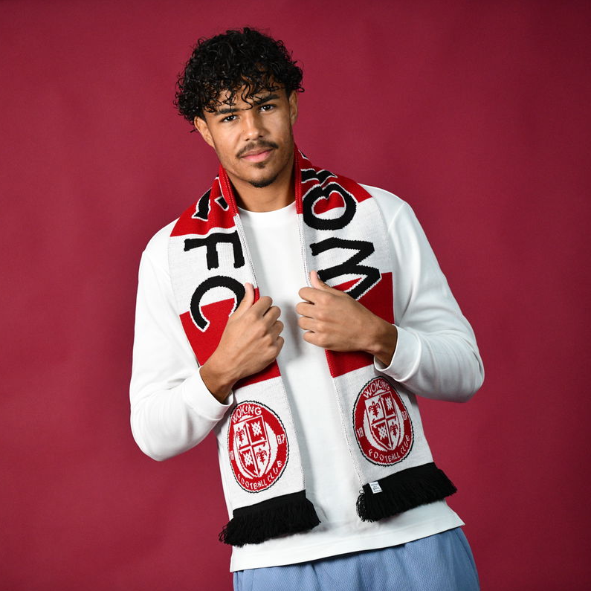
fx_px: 3593
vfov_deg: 9.4
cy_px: 296
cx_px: 270
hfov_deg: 9.4
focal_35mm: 186
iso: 2500
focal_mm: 145
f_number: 2.8
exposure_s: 1/800
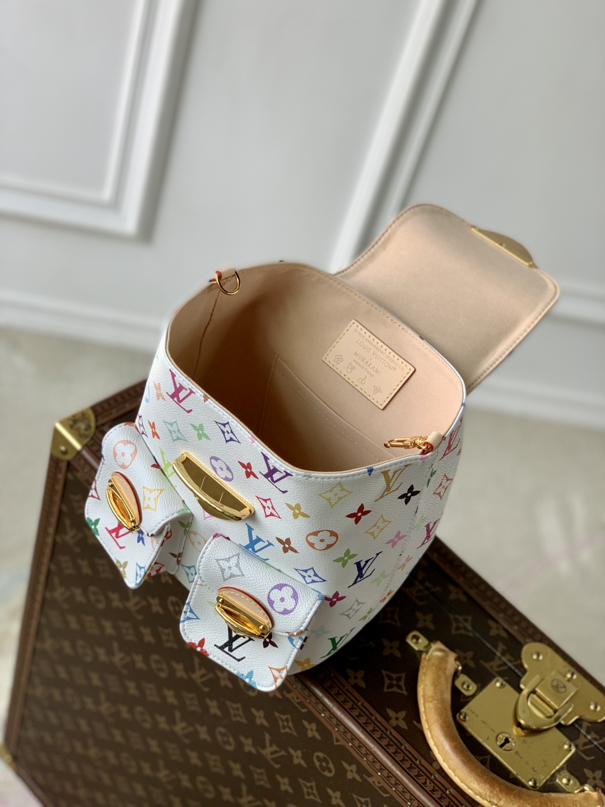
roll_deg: -19.3
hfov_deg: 28.0
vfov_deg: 36.8
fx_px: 1212
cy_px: 404
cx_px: 302
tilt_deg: -42.2
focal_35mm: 52
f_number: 2.4
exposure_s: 1/171
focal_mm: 6
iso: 16
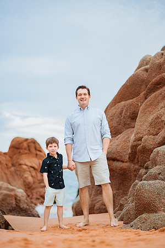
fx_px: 399
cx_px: 82
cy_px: 124
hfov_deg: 23.4
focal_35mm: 58
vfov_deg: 34.5
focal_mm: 58
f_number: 1.8
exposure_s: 1/400
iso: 100
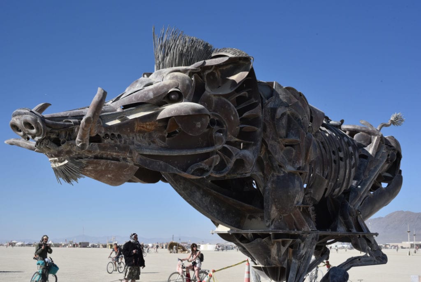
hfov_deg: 39.6
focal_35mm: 50
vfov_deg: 27.0
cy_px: 141
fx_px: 585
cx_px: 210
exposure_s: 1/1000
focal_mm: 50
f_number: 16
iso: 1000
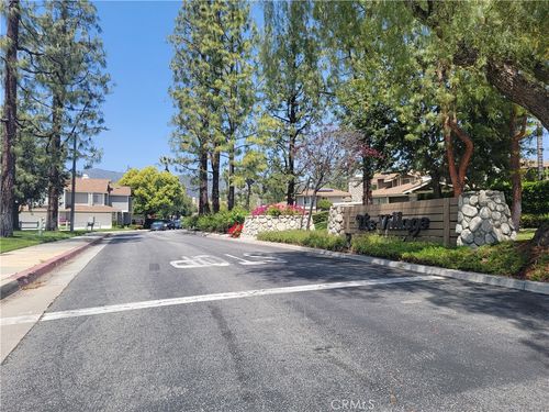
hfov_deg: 71.6
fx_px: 381
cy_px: 206
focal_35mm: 24
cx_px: 274
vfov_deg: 56.8
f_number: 1.8
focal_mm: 6.7
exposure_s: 1/531
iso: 16
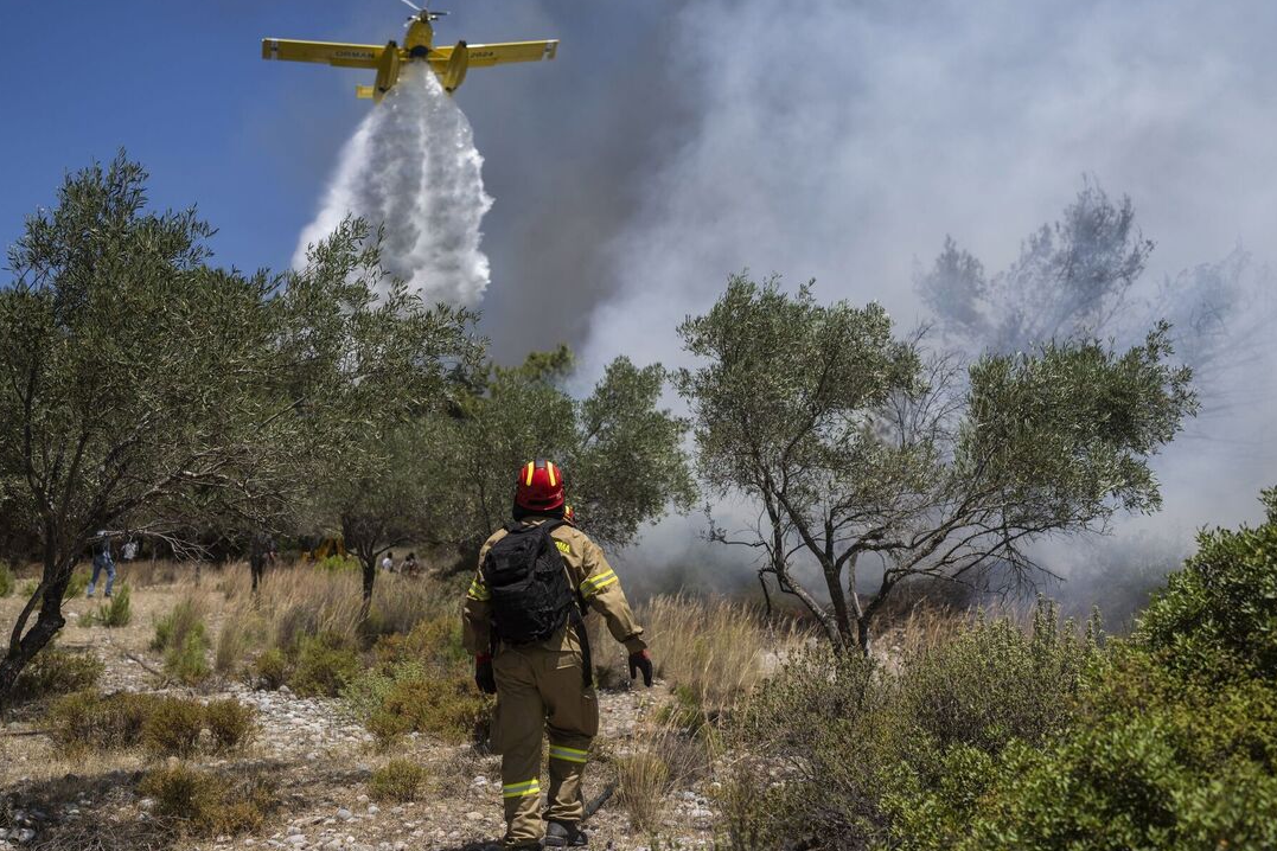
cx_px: 627
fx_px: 1383
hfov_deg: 49.6
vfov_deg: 34.2
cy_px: 403
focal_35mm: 39
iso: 50
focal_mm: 35
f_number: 2.2
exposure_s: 1/2000
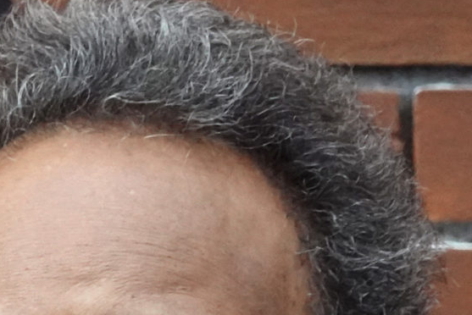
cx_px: -179
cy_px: 672
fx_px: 8736
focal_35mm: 666
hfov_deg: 3.1
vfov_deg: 2.1
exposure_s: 1/400
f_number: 4.5
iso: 2000
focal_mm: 52.59
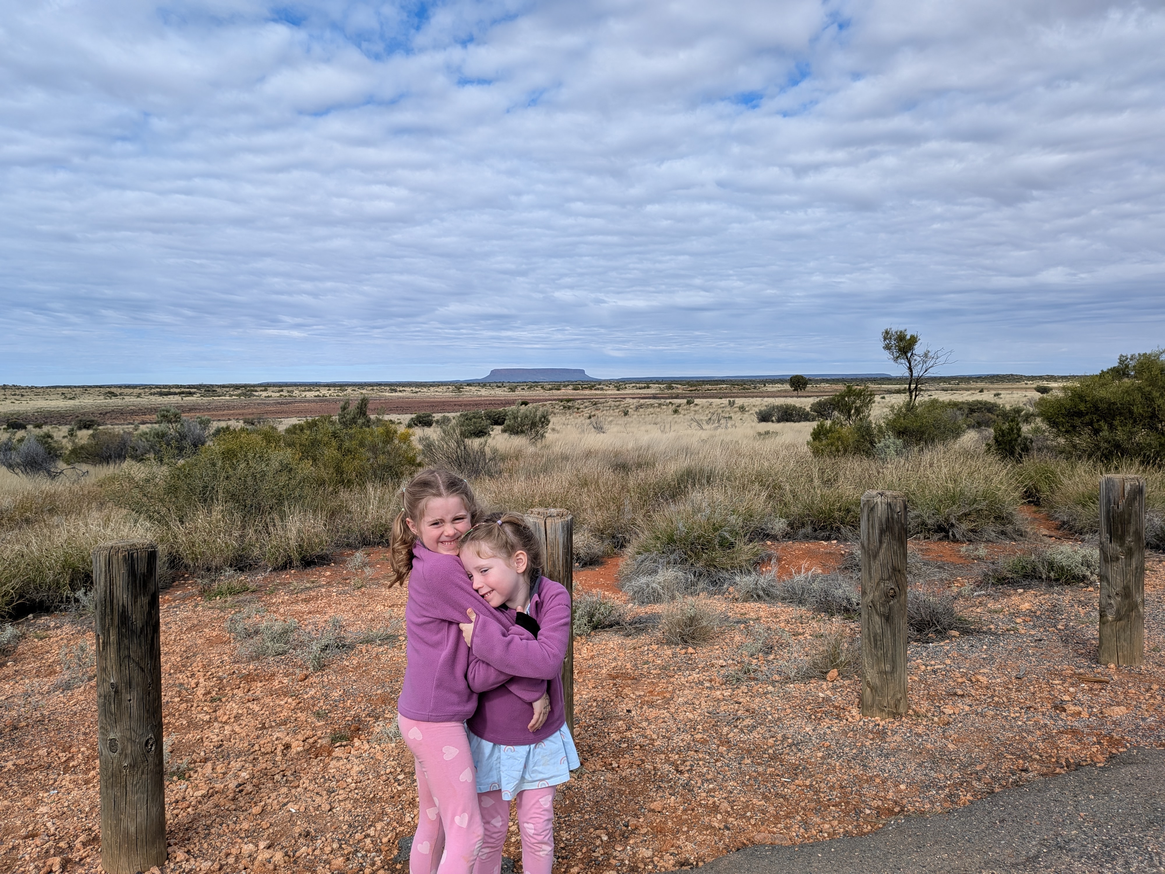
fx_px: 808
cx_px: 582
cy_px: 437
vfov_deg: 56.8
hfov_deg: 71.6
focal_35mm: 24
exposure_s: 1/1848
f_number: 1.7
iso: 34
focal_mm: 4.53
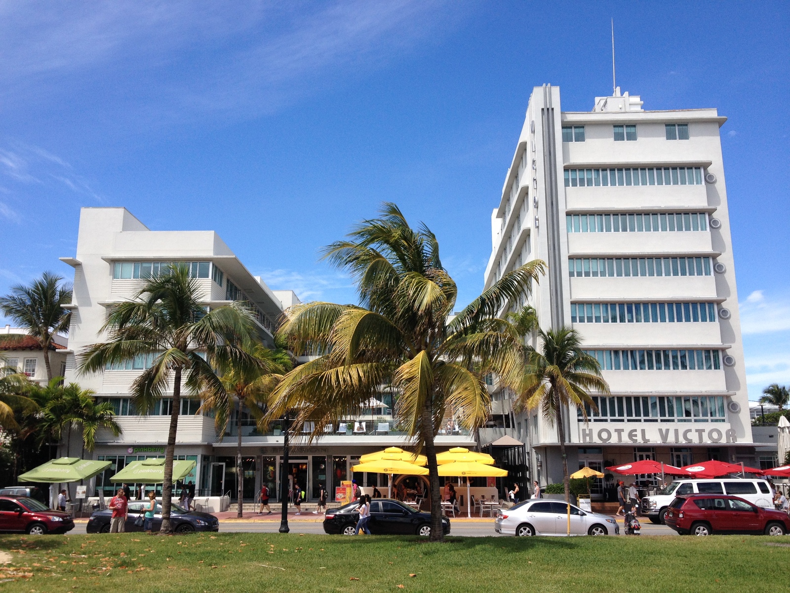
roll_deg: +0.1
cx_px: 395
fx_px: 799
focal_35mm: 35
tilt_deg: +10.4
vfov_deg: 40.7
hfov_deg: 52.6
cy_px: 296
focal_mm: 4.28
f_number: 2.4
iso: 50
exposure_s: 1/1346
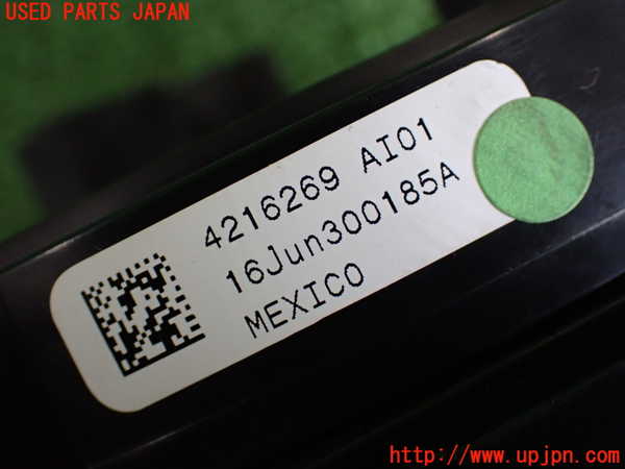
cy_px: 234
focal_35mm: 58
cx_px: 312
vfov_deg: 25.2
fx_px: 1047
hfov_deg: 33.2
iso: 800
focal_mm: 10.35
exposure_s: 1/100
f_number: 3.5
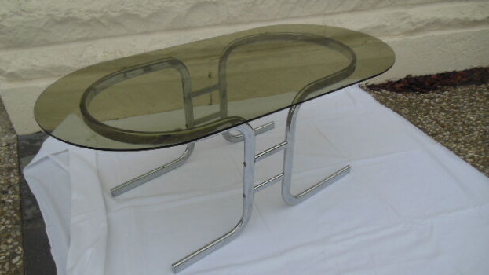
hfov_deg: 67.9
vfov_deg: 41.1
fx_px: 363
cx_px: 241
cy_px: 174
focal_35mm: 28
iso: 125
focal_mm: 4.5
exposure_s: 1/500
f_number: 3.2
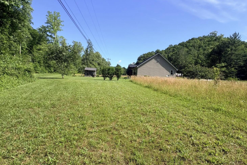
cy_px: 82
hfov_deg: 84.0
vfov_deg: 61.9
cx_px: 124
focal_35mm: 20
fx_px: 137
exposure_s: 1/1370
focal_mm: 2.22
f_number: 2.2
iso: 50
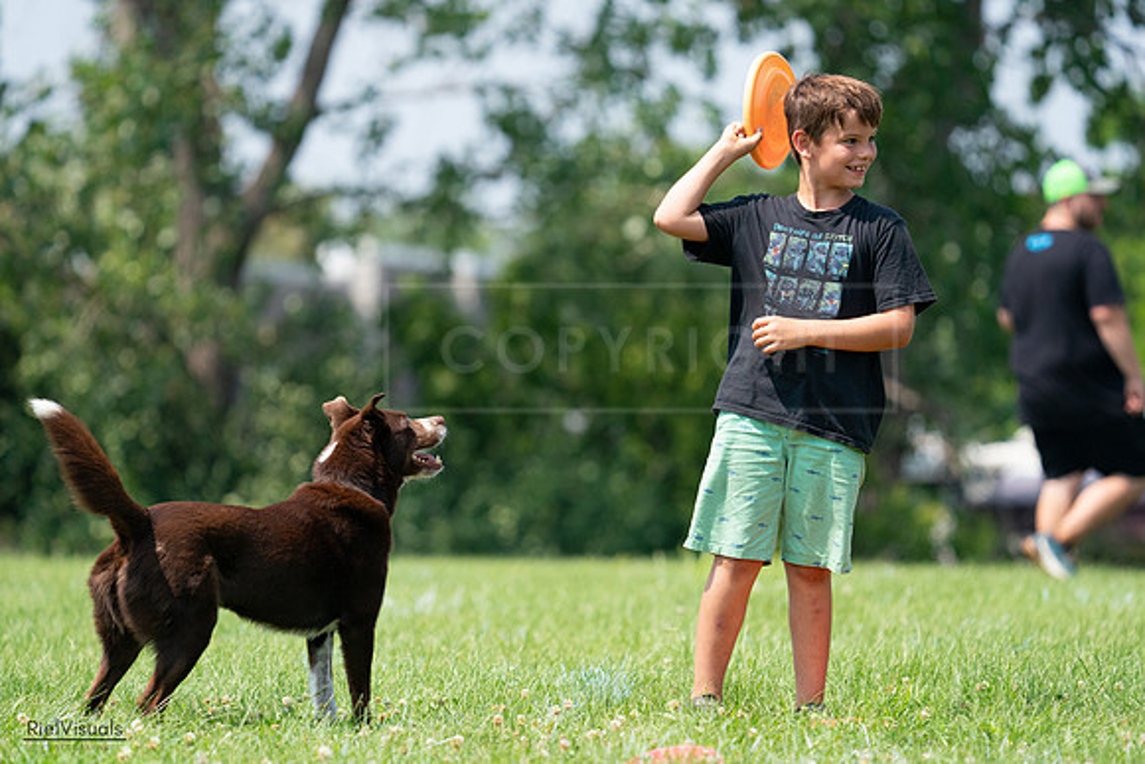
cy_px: 382
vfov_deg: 3.8
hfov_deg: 5.7
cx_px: 572
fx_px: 11516
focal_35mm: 362
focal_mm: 362
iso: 1600
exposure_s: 1/4000
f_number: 6.3
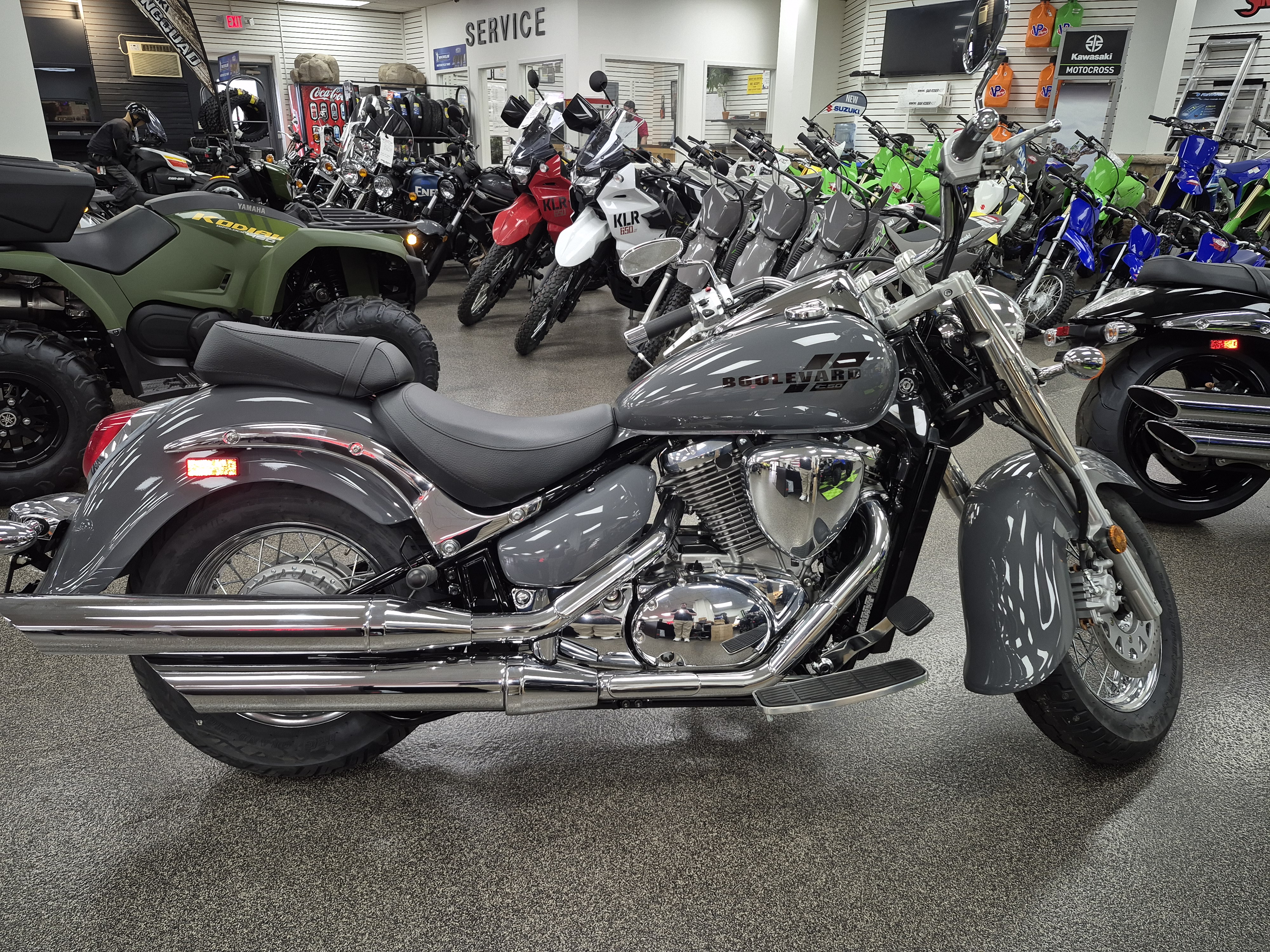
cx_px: 635
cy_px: 476
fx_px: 844
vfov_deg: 58.9
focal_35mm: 23
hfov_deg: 73.9
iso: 100
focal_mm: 5.4
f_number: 1.8
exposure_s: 1/40
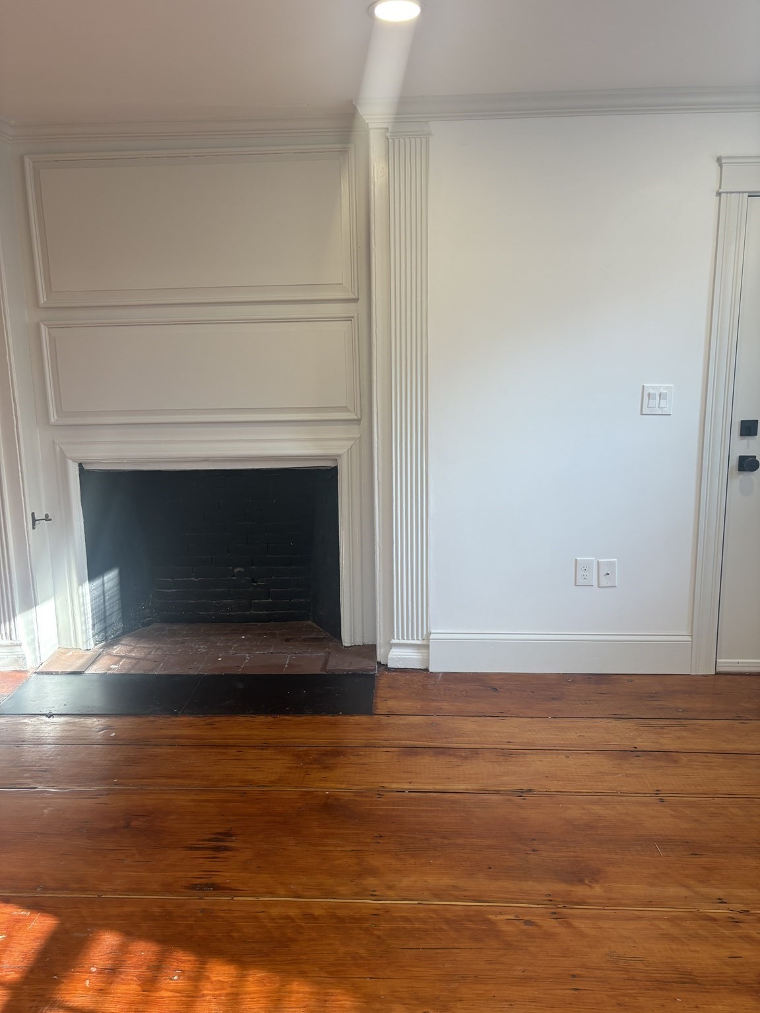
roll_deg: -0.1
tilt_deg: -8.9
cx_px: 380
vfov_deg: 67.3
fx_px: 761
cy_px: 506
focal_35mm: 26
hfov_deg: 53.1
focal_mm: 5.96
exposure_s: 1/121
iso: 64
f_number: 1.6
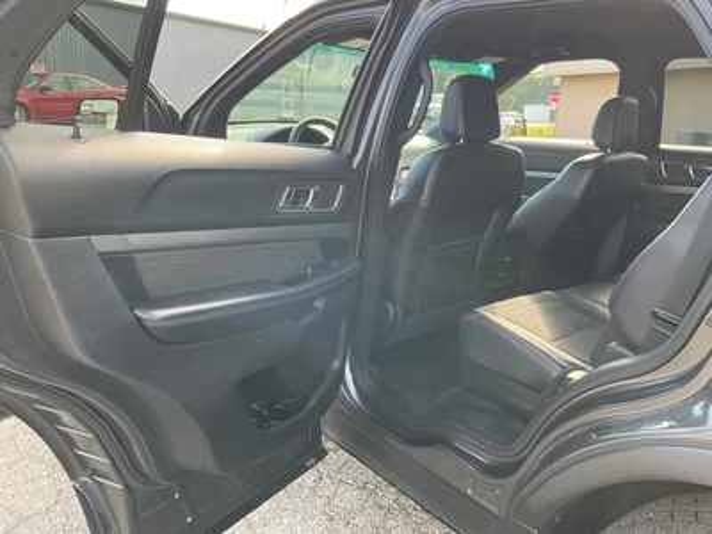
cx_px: 356
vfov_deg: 48.2
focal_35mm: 29
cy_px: 267
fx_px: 596
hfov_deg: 61.7
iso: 32
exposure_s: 1/134
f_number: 1.8
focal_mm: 3
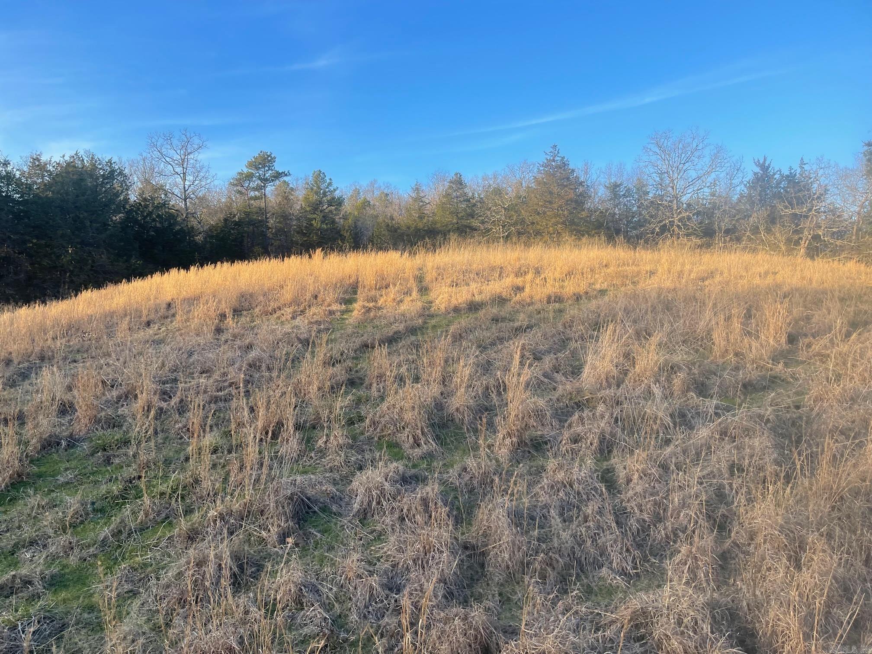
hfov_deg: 67.3
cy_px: 327
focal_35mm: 26
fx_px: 655
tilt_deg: -0.3
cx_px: 436
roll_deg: +1.6
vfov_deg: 53.1
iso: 32
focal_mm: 5.1
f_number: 1.6
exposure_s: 1/713
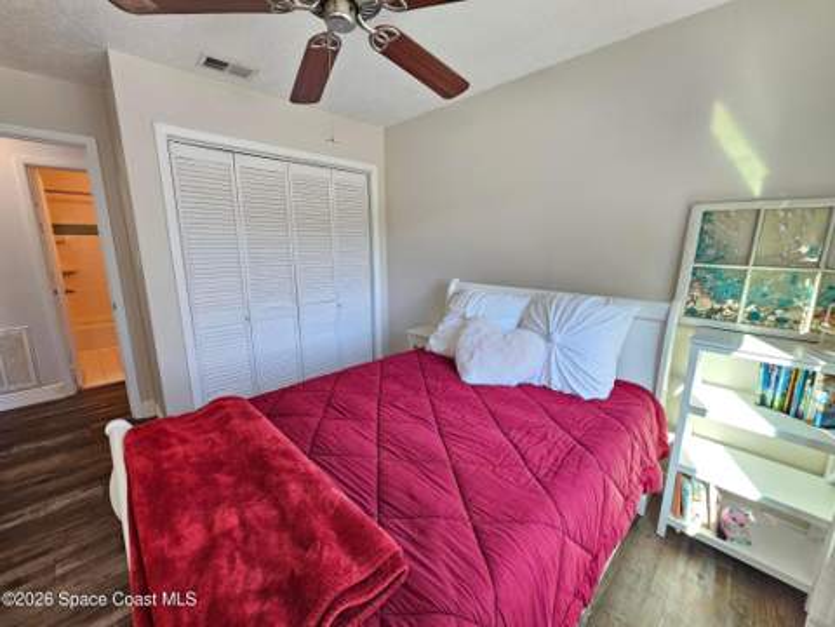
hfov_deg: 106.2
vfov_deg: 89.9
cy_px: 314
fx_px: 314
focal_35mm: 13
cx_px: 418
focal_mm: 2.2
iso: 125
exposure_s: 1/60
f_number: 2.2
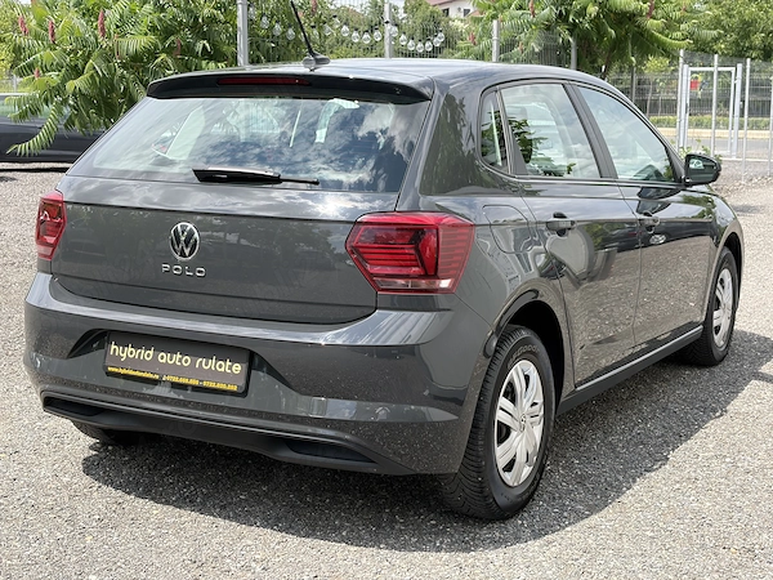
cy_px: 290
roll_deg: -0.2
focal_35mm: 52
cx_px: 386
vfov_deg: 28.0
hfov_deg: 36.8
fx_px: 1161
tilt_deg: -9.4
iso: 32
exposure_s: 1/1218
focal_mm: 5.96
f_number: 1.6
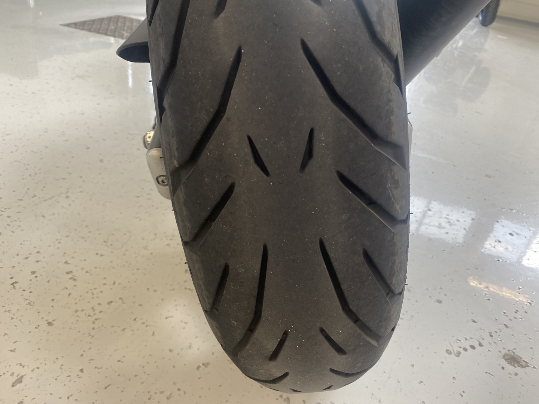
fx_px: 405
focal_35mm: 26
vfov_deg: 53.1
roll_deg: -10.6
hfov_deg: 67.3
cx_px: 270
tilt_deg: -28.3
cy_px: 202
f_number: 1.8
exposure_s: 1/100
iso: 100
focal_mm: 4.25
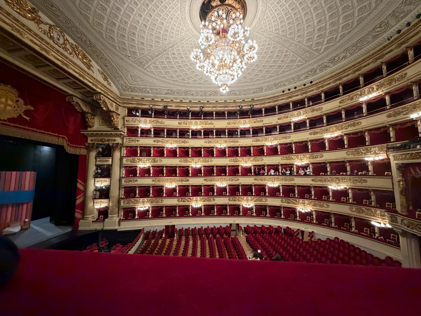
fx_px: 170
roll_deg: +0.5
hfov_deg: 102.1
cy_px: 158
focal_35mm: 14
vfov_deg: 85.7
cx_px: 210
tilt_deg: +6.3
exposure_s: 1/50
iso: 1000
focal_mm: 2.22
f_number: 2.2
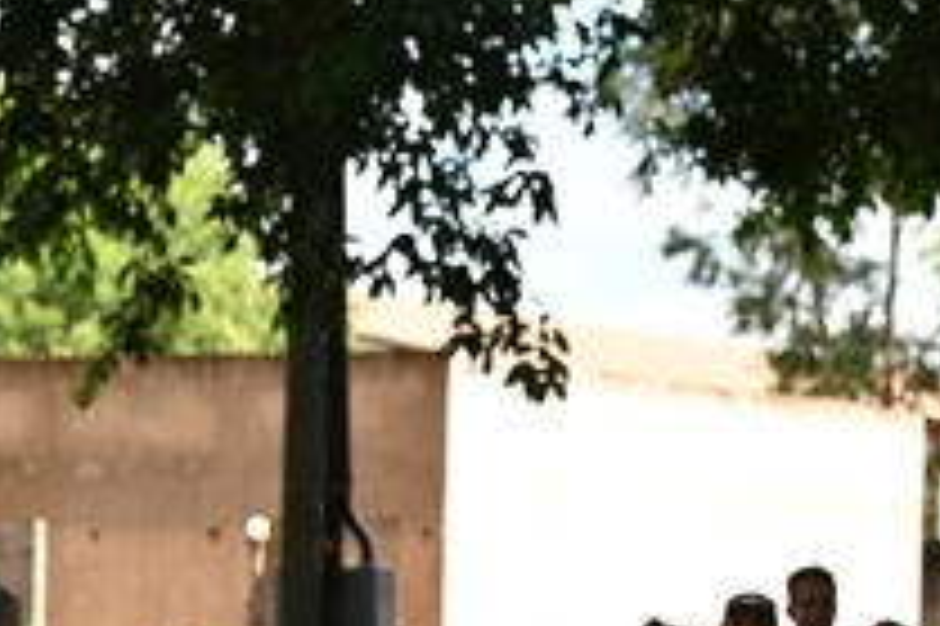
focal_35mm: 224
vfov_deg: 6.0
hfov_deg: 9.2
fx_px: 5844
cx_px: 216
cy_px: 989
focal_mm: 52
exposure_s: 1/160
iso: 100
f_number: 6.3
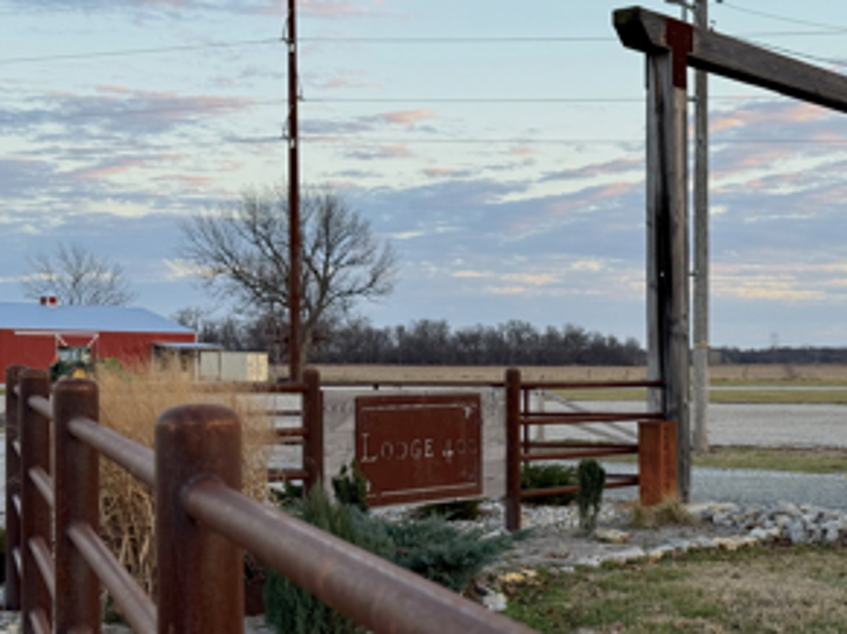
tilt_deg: -0.9
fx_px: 1614
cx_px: 527
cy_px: 398
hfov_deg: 29.3
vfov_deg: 22.2
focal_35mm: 66
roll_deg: +0.7
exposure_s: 1/248
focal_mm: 6.76
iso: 64
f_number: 1.78
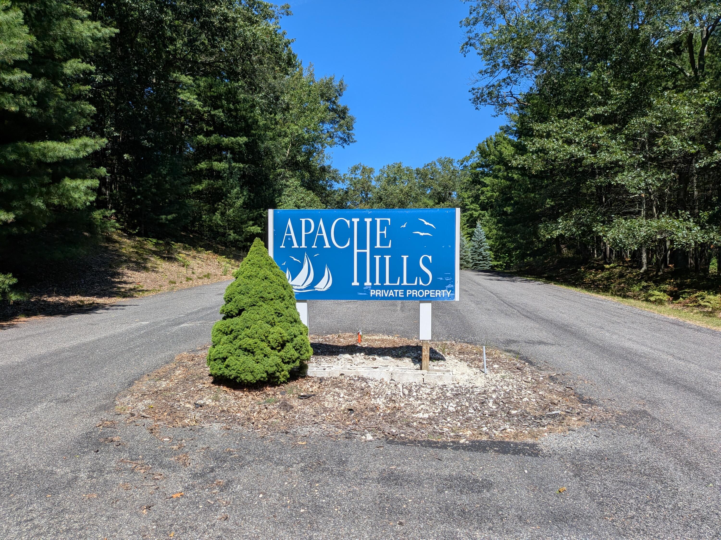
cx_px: 360
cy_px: 270
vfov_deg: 56.8
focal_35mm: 24
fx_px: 500
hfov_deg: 71.6
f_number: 1.7
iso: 27
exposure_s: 1/1754
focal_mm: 4.53
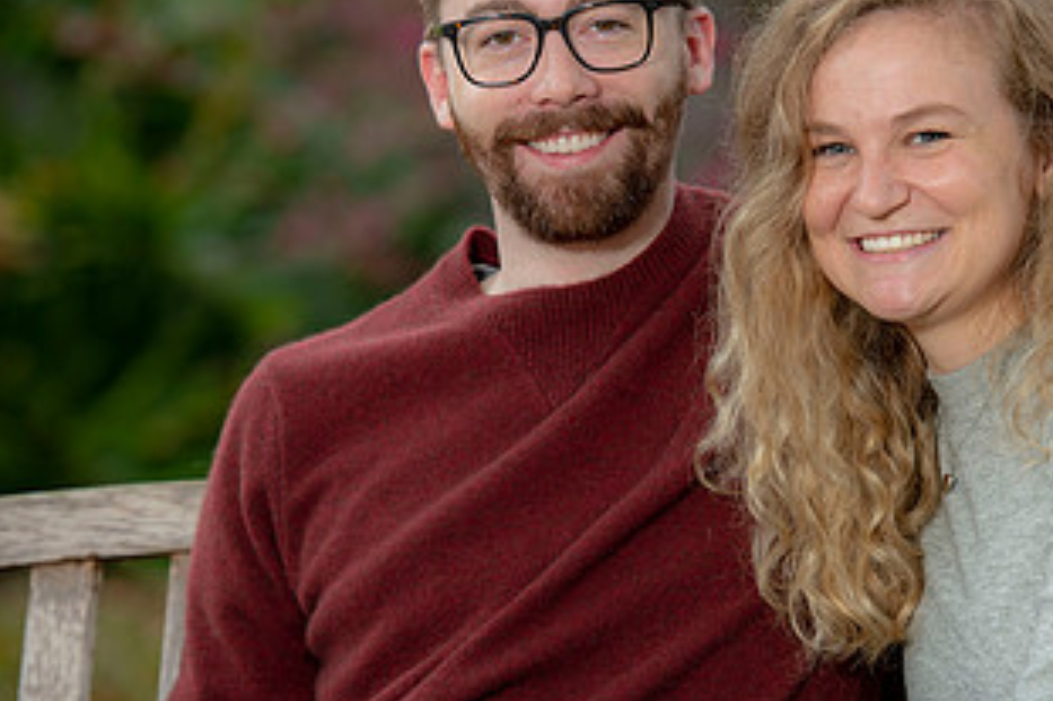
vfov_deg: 4.8
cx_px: 674
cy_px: 342
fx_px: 8448
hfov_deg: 7.1
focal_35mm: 289
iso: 160
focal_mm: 155
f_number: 3.5
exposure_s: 1/200
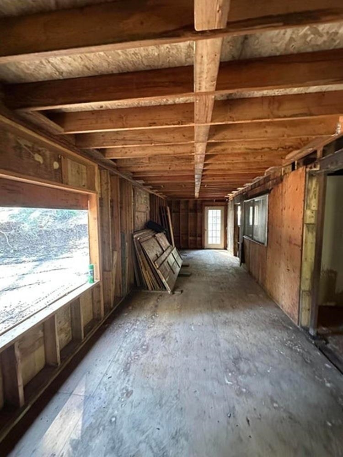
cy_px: 228
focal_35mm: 14
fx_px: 185
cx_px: 172
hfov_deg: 85.7
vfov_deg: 102.1
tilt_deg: -3.8
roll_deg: -0.6
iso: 1250
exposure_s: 1/52
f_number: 2.2
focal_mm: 2.22
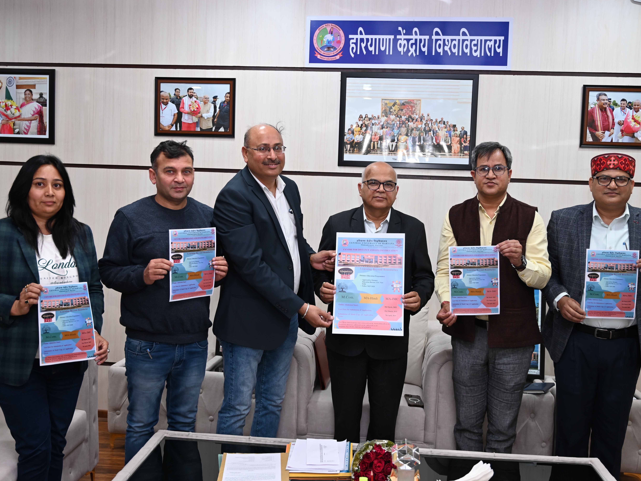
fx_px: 722
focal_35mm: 39
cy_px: 240
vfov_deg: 36.8
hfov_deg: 47.9
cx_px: 323
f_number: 4
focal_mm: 36
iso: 1000
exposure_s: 1/125
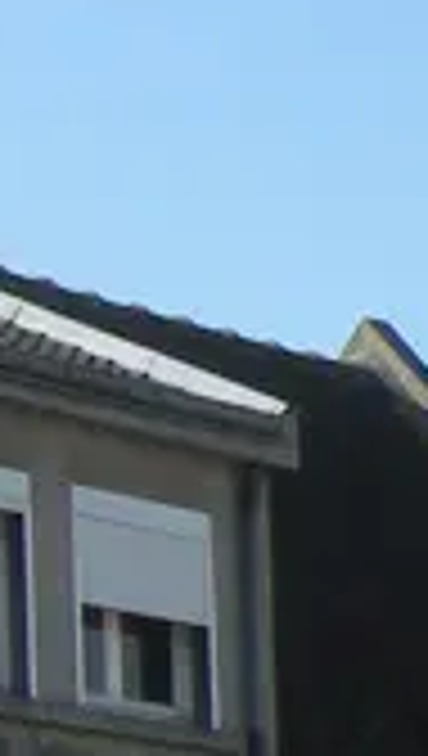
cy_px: 846
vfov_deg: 9.5
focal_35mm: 224
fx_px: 4501
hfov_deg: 5.0
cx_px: -1203
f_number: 6.3
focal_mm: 4.7
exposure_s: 1/209
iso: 64
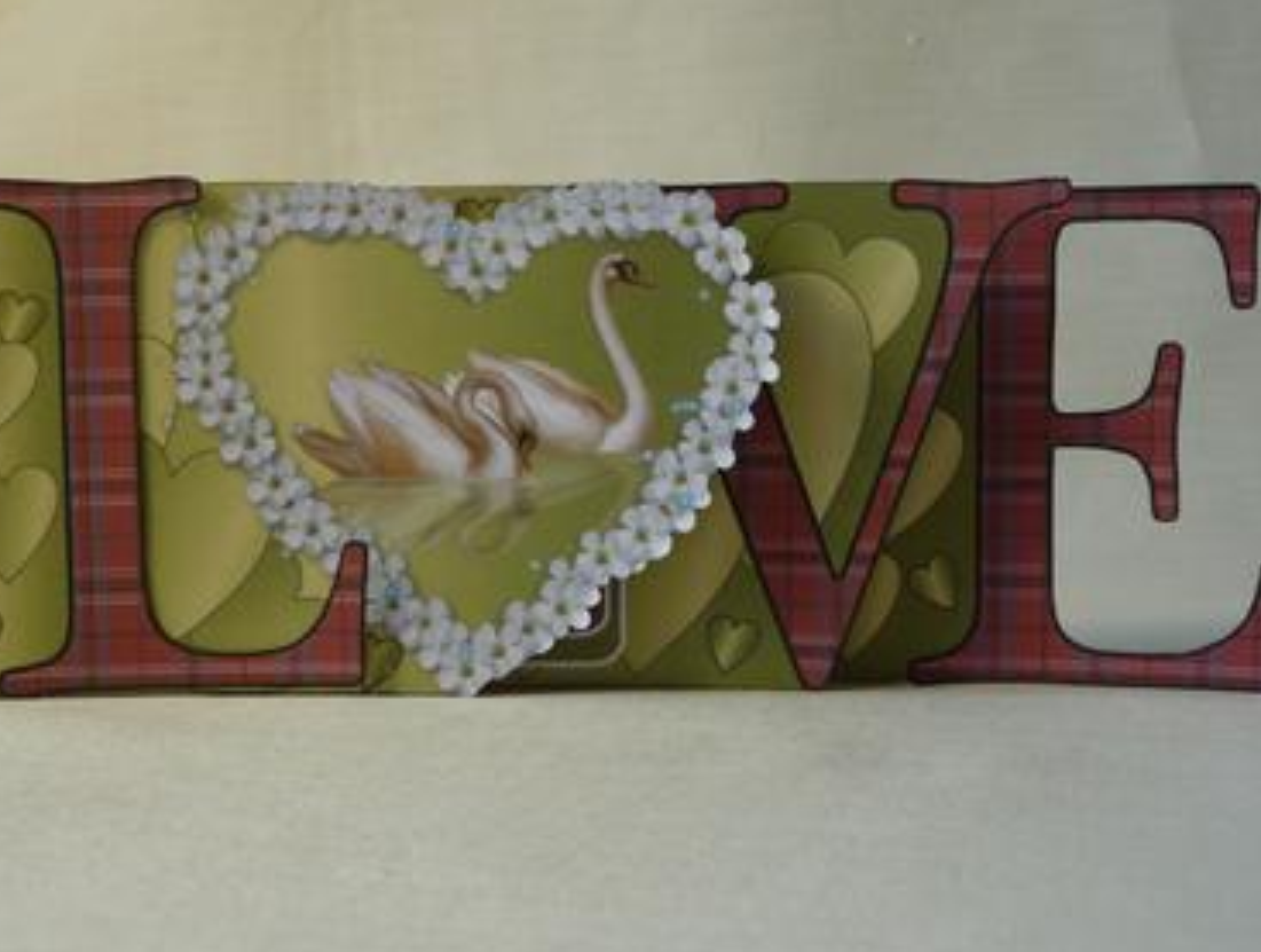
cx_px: 551
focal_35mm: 44
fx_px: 1607
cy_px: 454
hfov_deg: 42.8
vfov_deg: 33.0
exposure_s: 1/40
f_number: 3.7
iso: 100
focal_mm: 6
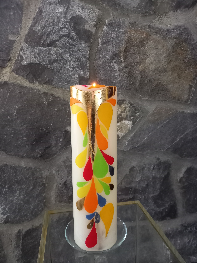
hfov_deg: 54.9
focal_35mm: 25
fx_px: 190
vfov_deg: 69.4
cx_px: 98
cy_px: 132
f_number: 1.8
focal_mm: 4.65
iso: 1000
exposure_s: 1/20
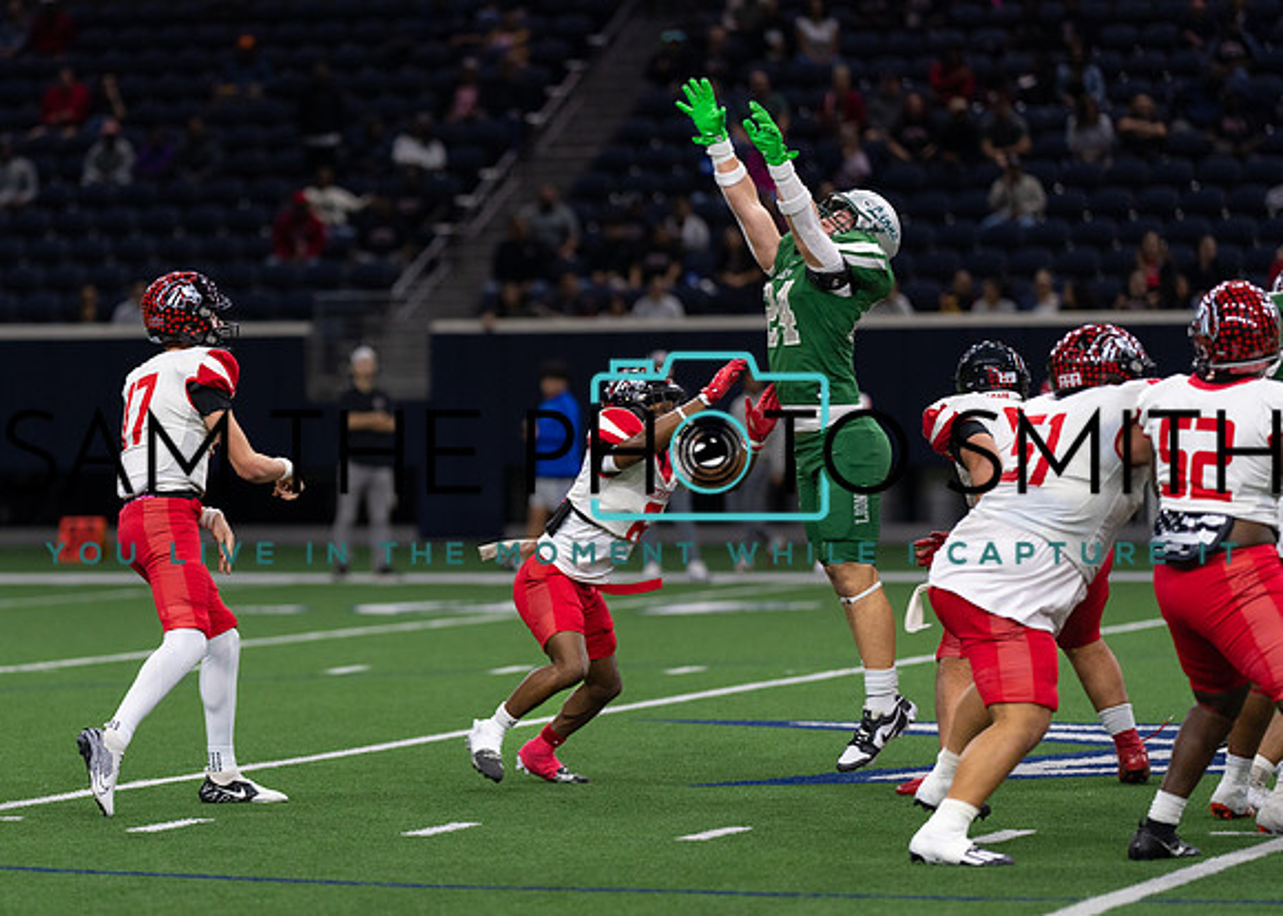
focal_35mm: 187
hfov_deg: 10.7
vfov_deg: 7.7
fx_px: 6813
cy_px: 493
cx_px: 377
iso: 1000
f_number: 1.8
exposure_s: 1/1600
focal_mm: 135
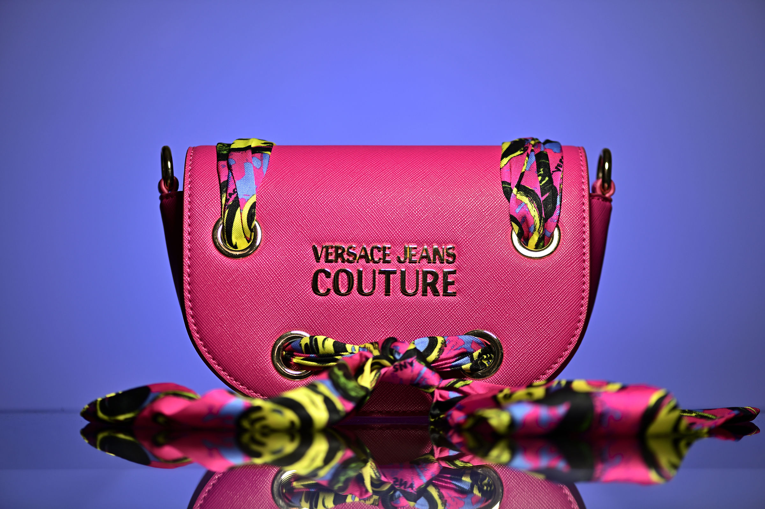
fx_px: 2229
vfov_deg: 13.0
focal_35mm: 105
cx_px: 382
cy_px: 254
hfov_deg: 19.5
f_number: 3
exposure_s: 1/60
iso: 100
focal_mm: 105
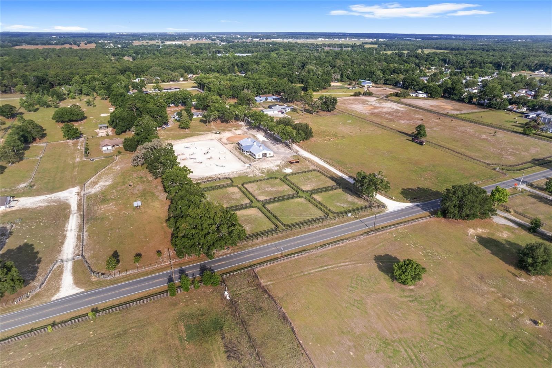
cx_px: 276
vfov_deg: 57.2
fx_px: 337
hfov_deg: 78.6
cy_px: 184
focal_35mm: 22
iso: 100
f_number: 2.8
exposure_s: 1/1500
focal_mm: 8.38
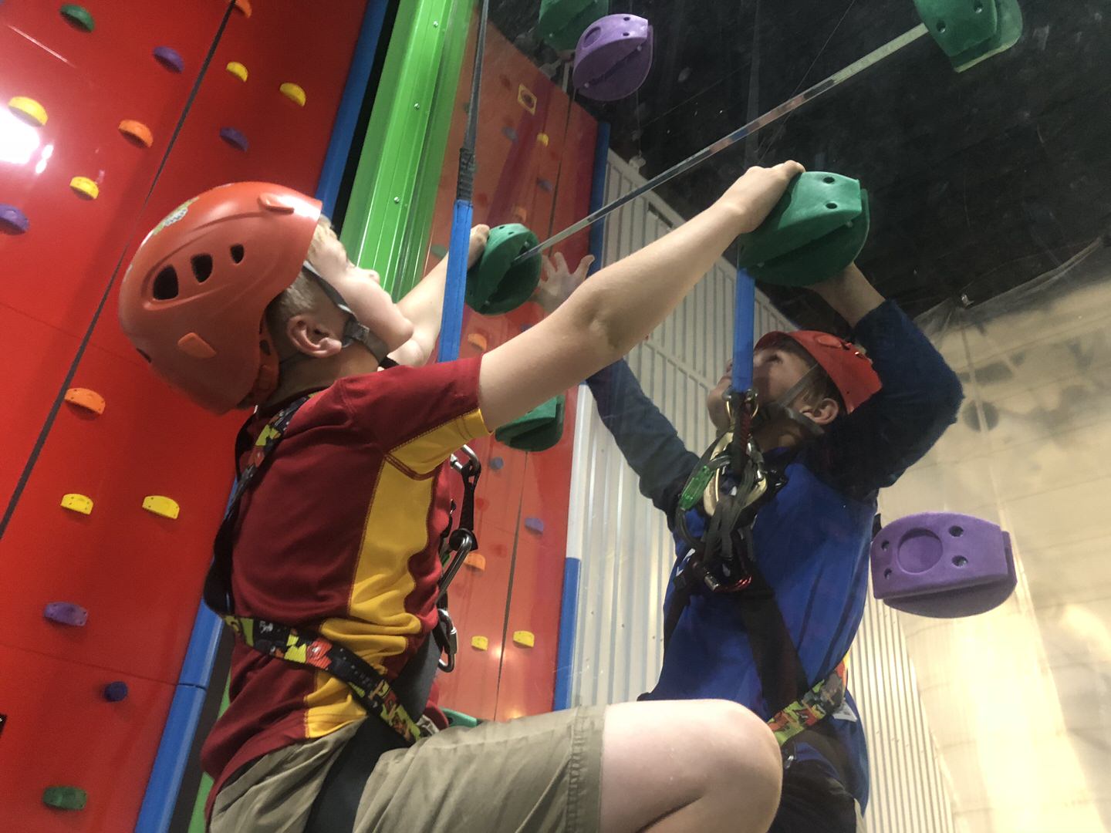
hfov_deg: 63.4
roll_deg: -3.9
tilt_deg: +28.2
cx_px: 556
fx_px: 899
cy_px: 416
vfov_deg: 49.7
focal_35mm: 28
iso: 400
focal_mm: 4
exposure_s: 1/40
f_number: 1.8
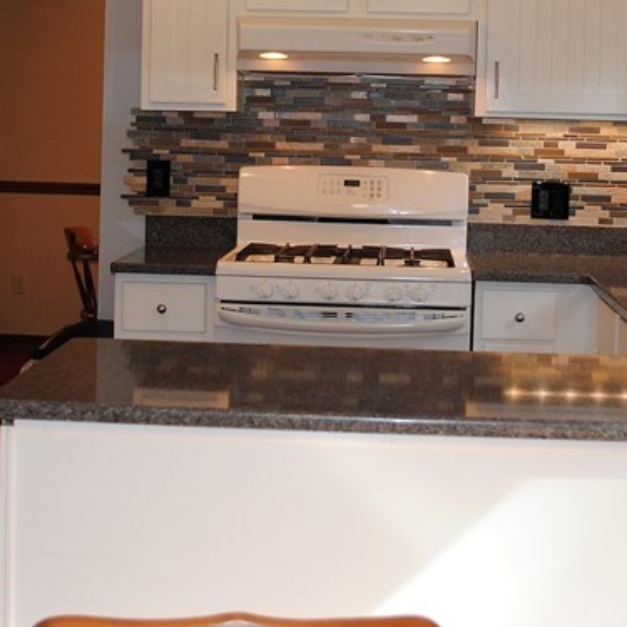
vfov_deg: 21.2
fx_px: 1660
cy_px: 164
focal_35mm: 81
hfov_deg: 21.4
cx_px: 330
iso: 200
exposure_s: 1/60
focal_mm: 22
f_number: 3.8
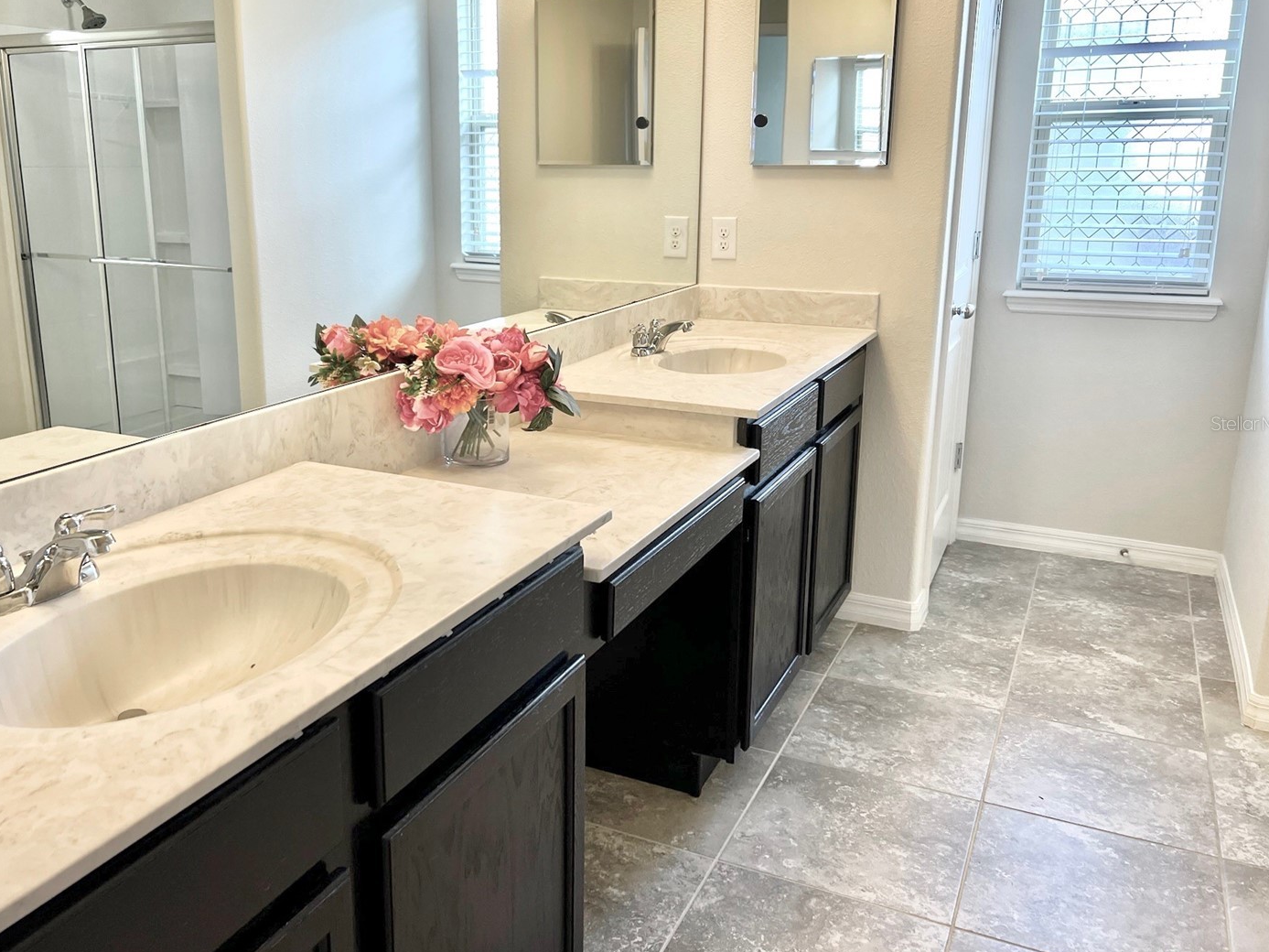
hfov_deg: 59.8
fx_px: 1100
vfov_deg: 46.7
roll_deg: -0.1
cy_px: 423
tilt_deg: -14.2
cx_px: 565
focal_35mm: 30
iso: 100
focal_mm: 5.7
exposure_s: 1/120
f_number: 1.5
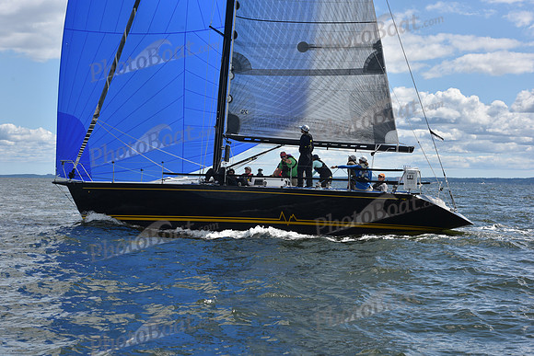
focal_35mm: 70
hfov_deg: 28.8
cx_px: 267
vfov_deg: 19.5
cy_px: 178
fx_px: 1039
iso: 250
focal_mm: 70
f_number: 10
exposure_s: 1/800
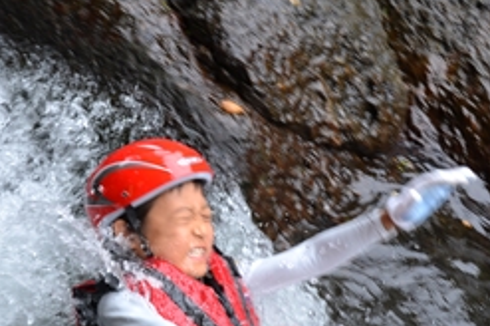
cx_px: 190
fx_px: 1074
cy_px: 230
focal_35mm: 79
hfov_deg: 25.6
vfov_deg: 17.2
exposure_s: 1/125
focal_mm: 26
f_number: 5.6
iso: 250
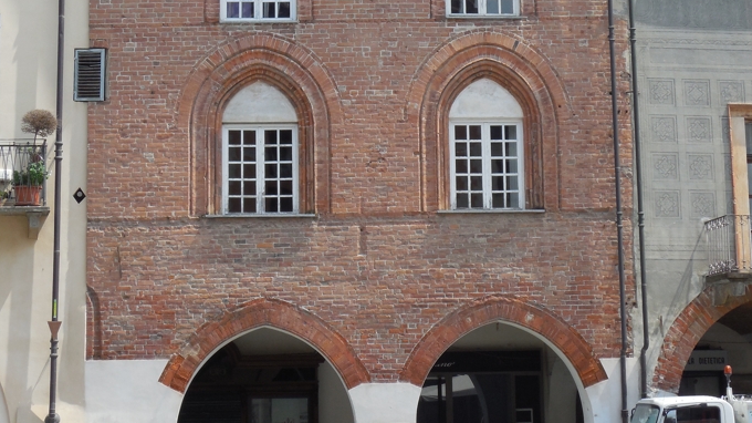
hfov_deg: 24.5
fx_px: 1734
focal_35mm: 87
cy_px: 96
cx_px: 366
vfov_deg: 13.8
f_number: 4
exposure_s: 1/800
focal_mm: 9.4
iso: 125
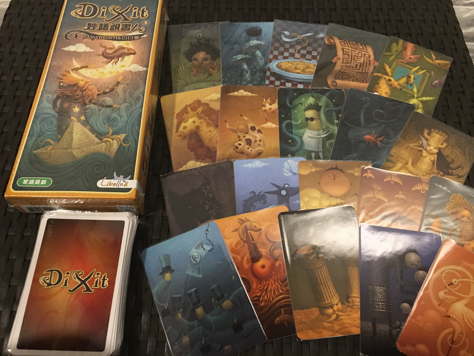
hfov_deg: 61.7
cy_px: 178
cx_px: 237
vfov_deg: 48.2
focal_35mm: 29
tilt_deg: -61.0
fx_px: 397
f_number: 2.2
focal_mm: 4.15
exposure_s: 1/15
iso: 64
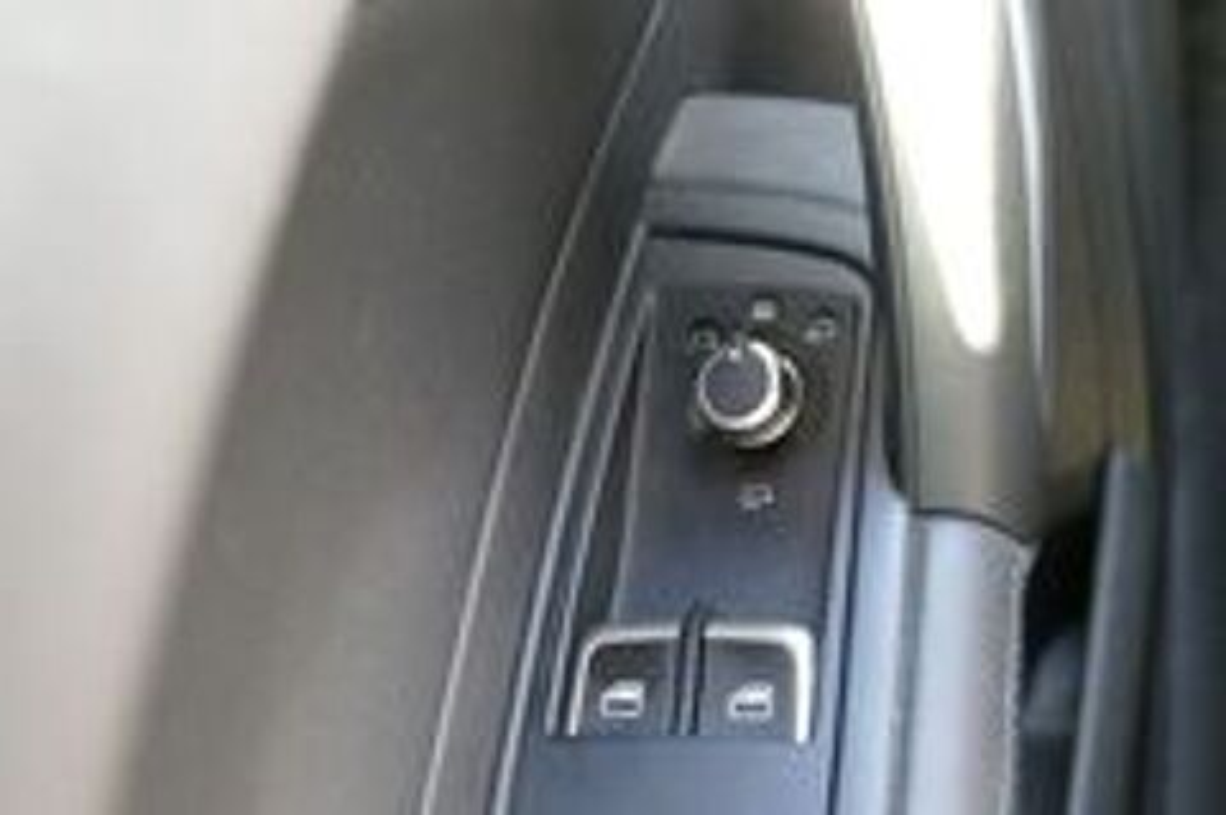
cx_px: 613
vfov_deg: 26.4
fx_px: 1735
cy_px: 408
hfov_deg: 38.9
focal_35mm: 51
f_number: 3.3
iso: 1600
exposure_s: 1/30
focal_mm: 18.44
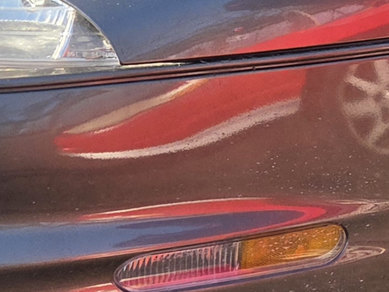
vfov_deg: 10.8
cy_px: -35
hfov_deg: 14.2
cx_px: 430
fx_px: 1528
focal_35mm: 136
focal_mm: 5.4
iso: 80
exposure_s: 1/3229
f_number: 1.8
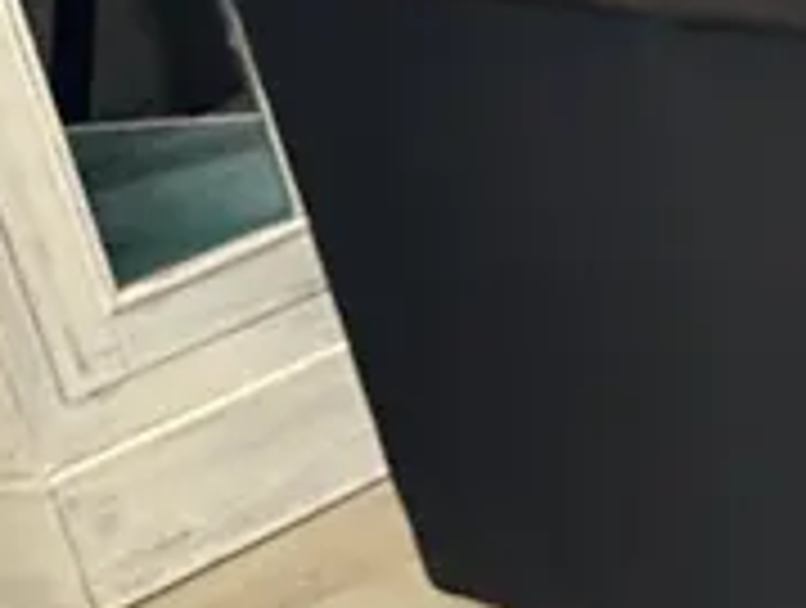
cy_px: 567
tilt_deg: -22.0
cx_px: 2062
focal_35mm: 137
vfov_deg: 10.8
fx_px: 3196
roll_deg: +1.2
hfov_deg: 11.4
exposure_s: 1/50
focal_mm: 6.86
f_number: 1.78
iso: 320
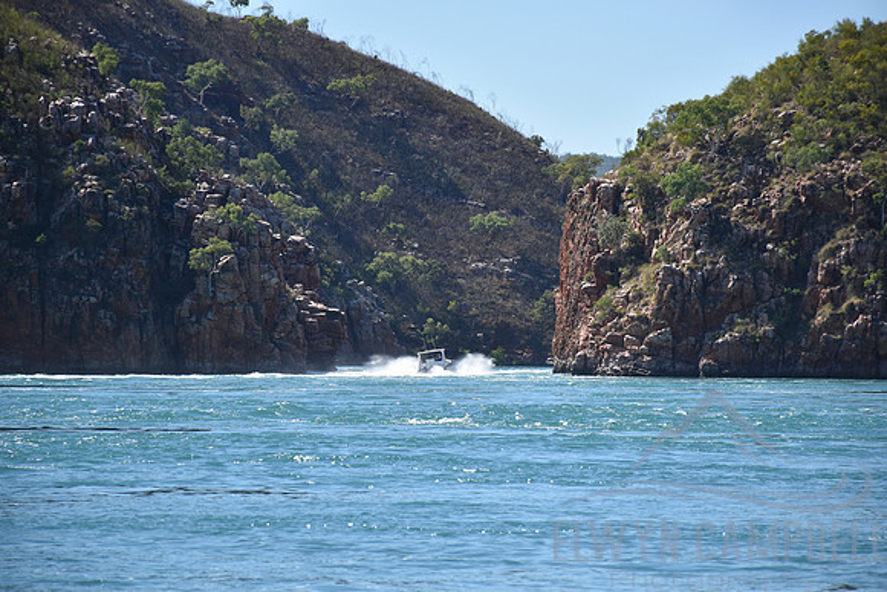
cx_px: 444
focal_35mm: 210
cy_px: 296
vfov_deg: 6.5
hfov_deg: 9.8
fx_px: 5175
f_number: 6.3
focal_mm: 140
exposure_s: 1/640
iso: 200
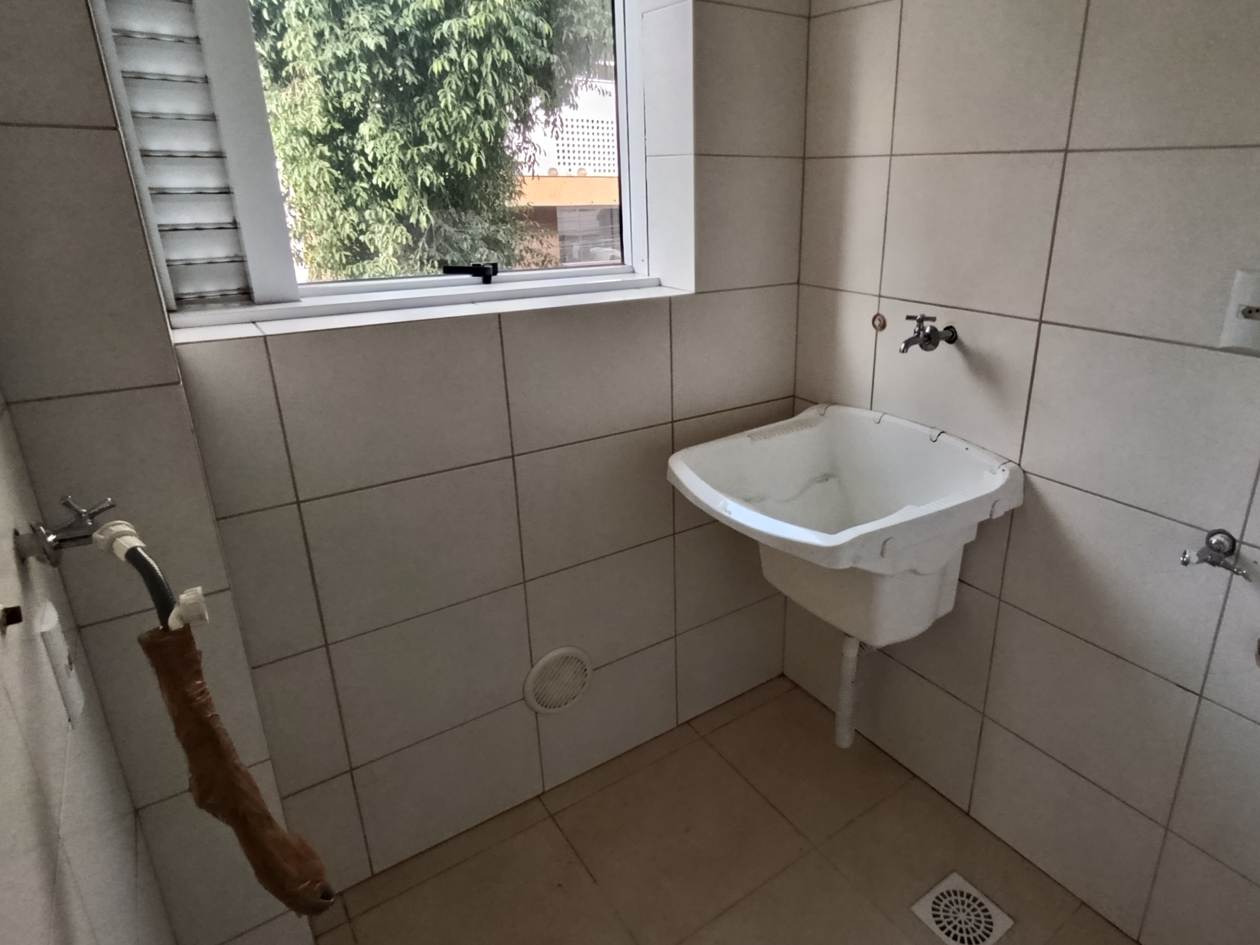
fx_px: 764
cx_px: 728
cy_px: 442
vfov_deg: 63.4
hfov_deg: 78.4
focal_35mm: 21
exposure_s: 1/60
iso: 337
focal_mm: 1.65
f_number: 2.2
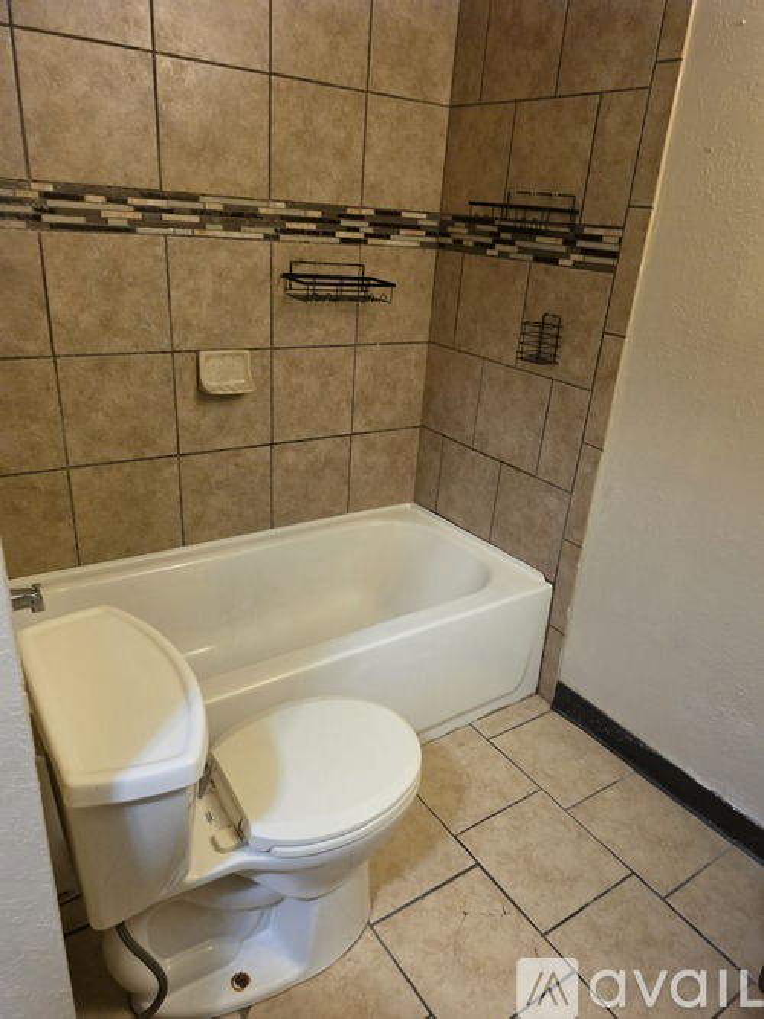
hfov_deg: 58.9
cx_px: 382
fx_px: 677
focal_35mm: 23
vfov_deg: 73.9
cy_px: 510
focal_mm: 6.5
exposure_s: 1/52
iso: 320
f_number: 1.4
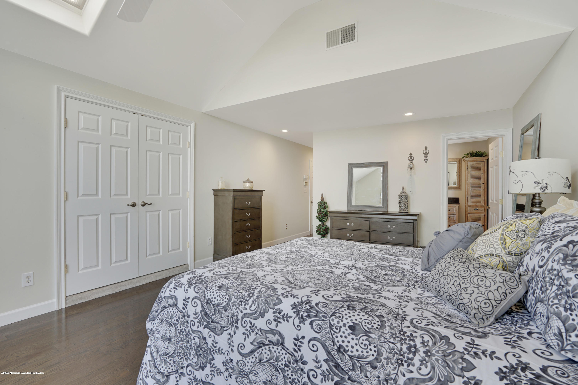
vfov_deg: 73.7
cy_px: 192
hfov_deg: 96.7
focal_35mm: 16
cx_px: 289
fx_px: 257
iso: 200
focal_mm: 16
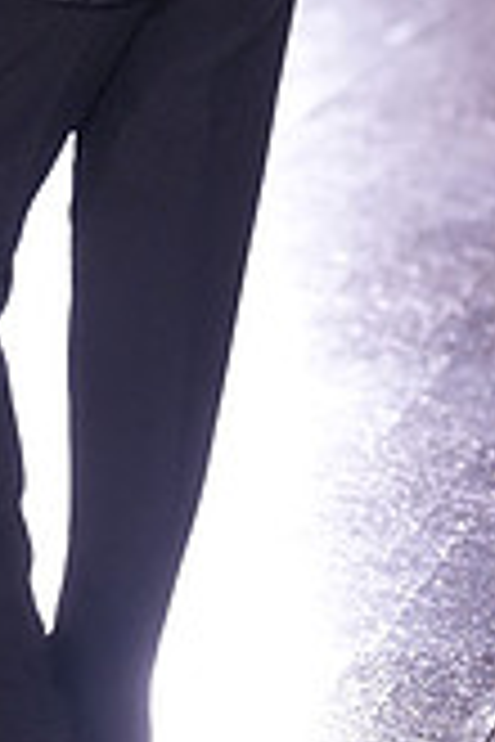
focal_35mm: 463
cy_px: -247
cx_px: -295
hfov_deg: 3.0
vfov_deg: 4.4
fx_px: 9549
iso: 1600
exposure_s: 1/400
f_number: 4
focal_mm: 132
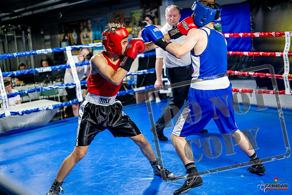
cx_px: 146
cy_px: 98
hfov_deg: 39.6
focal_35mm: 50
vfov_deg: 27.0
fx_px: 406
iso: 4000
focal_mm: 50
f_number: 2
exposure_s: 1/1000
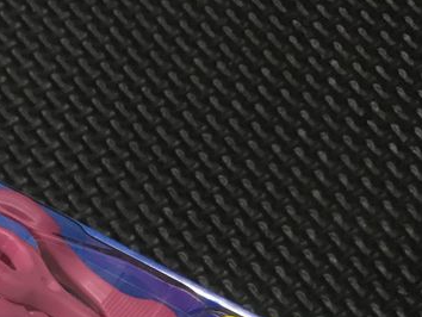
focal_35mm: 79
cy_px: 435
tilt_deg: -70.8
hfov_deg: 23.5
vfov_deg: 17.3
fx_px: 964
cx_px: -19
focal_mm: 3.99
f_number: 1.8
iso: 80
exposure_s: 1/17
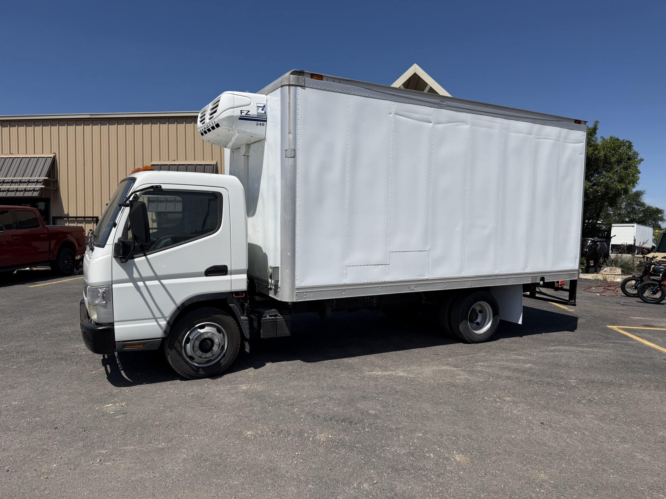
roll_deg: +1.4
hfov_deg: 71.6
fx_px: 462
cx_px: 333
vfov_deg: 56.8
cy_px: 250
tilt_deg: -1.2
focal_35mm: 24
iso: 80
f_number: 1.78
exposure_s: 1/10309
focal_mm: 6.76
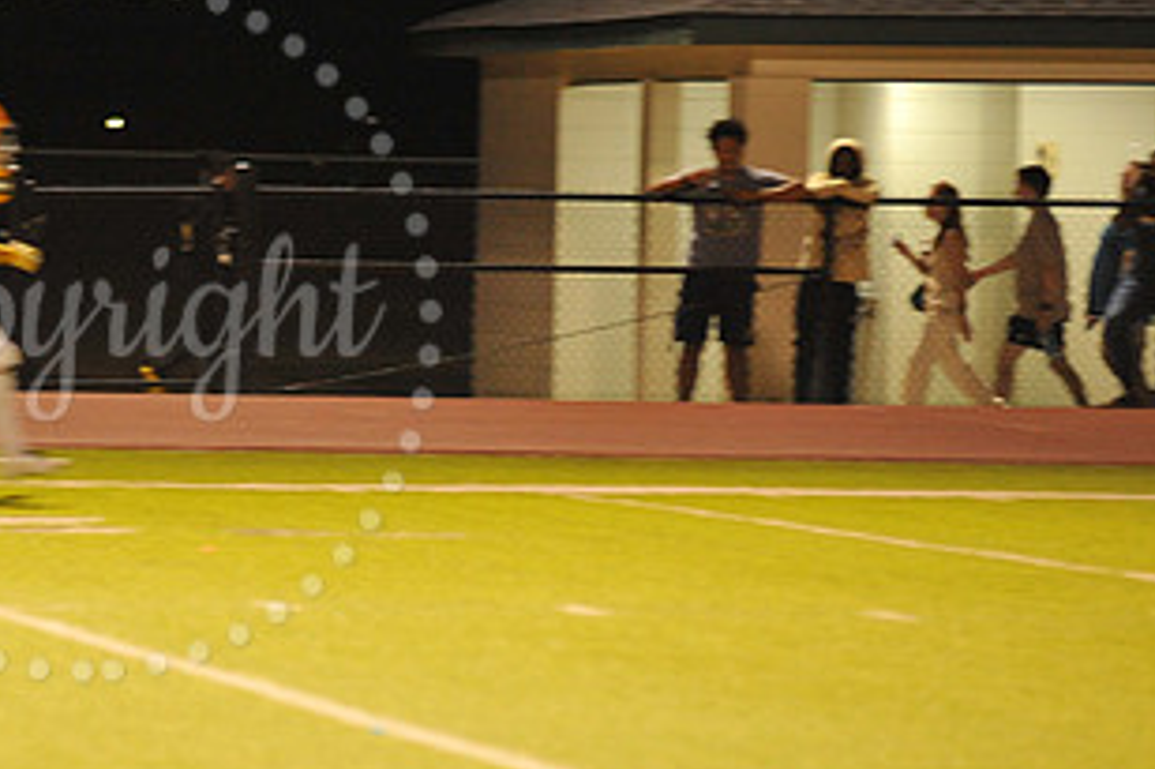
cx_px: 82
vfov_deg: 3.6
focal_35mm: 377
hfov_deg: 5.5
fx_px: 12088
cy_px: 319
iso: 3200
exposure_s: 1/160
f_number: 4.5
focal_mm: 200
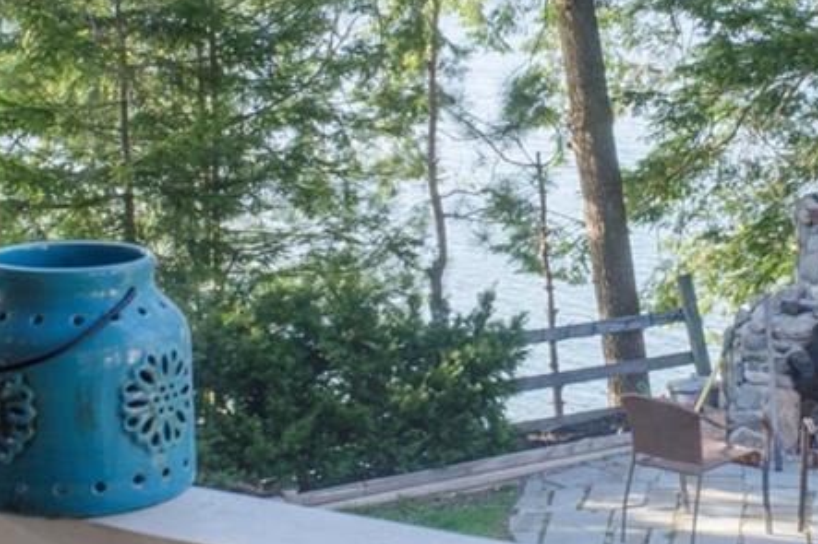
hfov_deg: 24.4
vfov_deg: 16.4
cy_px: 200
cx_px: 517
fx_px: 1885
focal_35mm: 83
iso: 200
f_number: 13
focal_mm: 24
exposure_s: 1/15
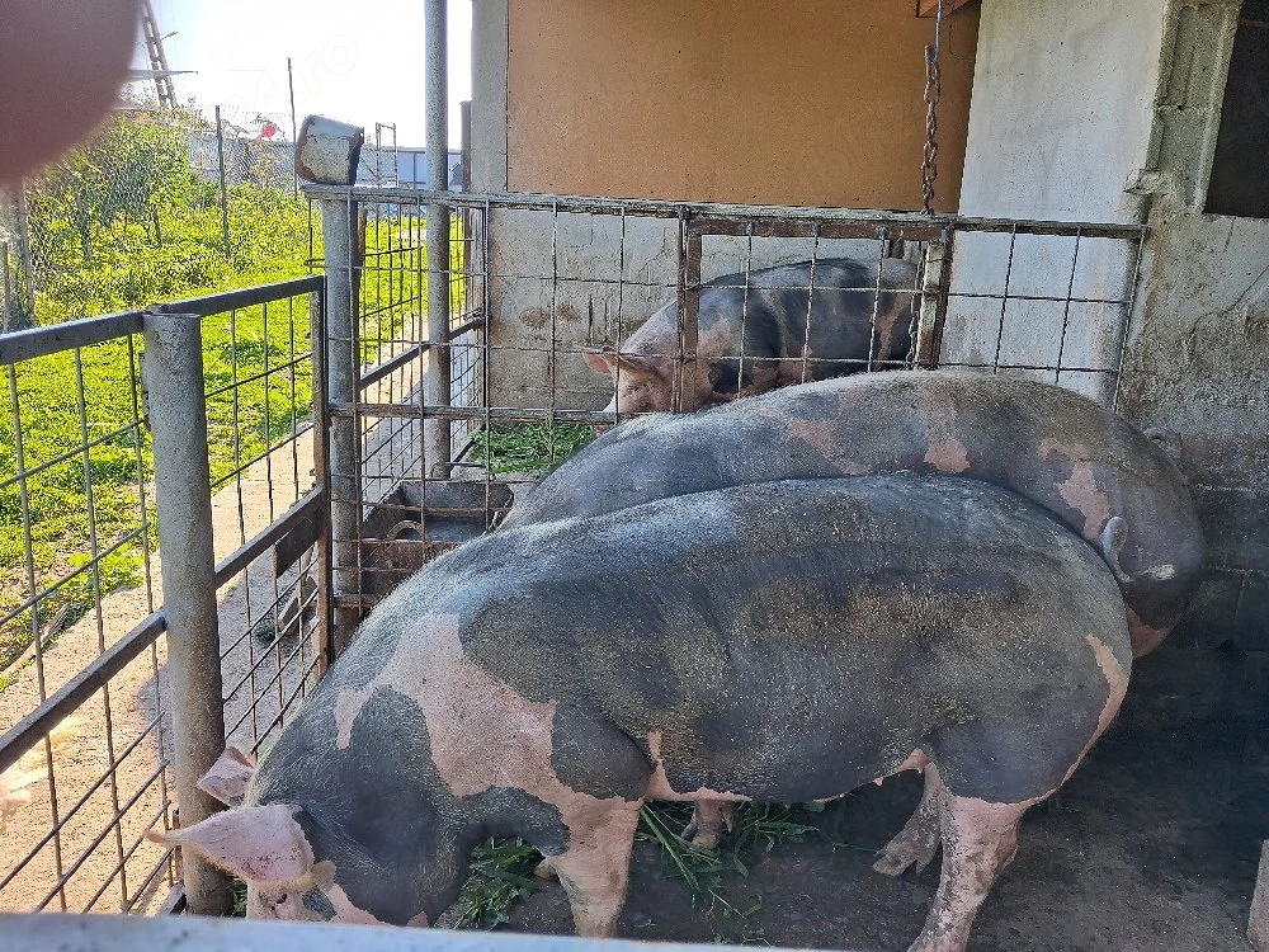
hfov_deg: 65.3
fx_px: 990
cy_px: 476
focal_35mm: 27
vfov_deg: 51.4
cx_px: 634
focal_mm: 4
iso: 32
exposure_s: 1/100
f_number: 1.8
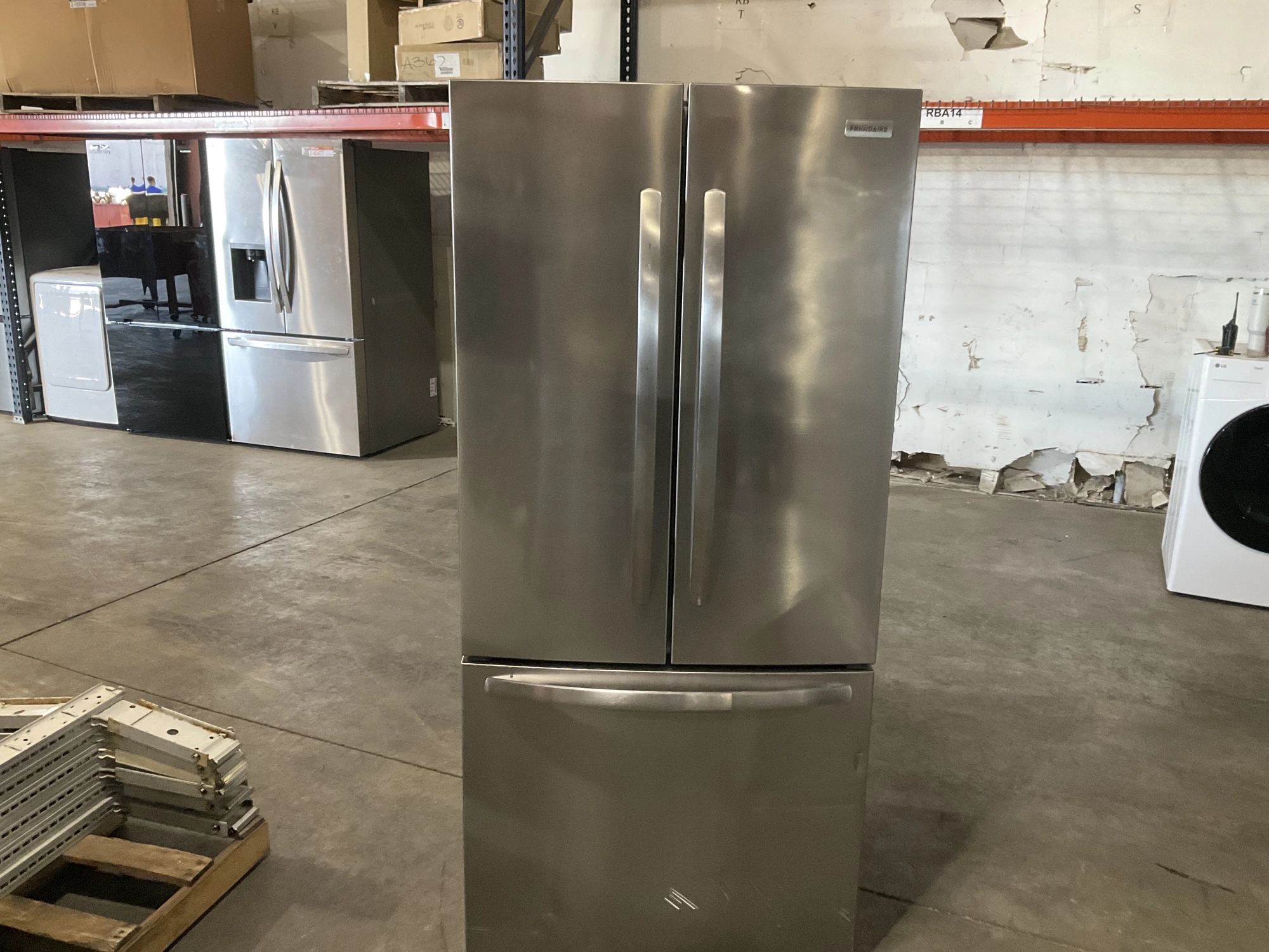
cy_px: 476
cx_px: 634
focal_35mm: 29
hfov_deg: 61.7
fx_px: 1063
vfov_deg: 48.2
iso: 250
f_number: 1.8
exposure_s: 1/60
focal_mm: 3
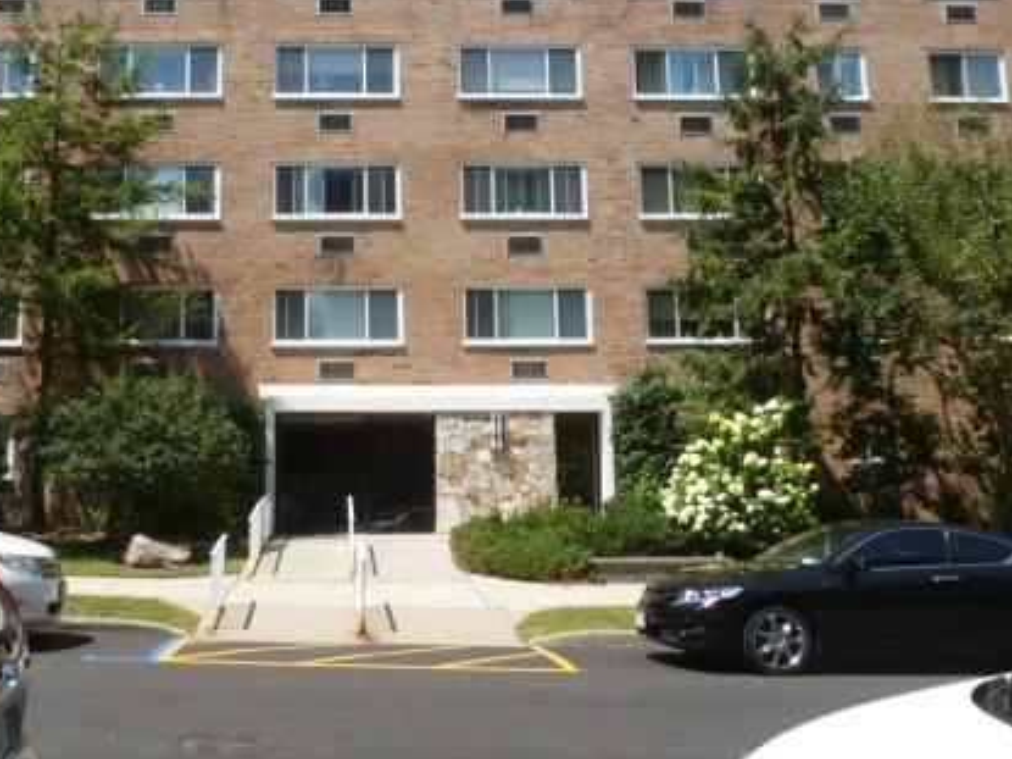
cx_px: 354
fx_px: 1081
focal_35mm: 37
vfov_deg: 38.5
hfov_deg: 49.4
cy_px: 298
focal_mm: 4.3
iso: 100
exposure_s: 1/640
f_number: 3.3
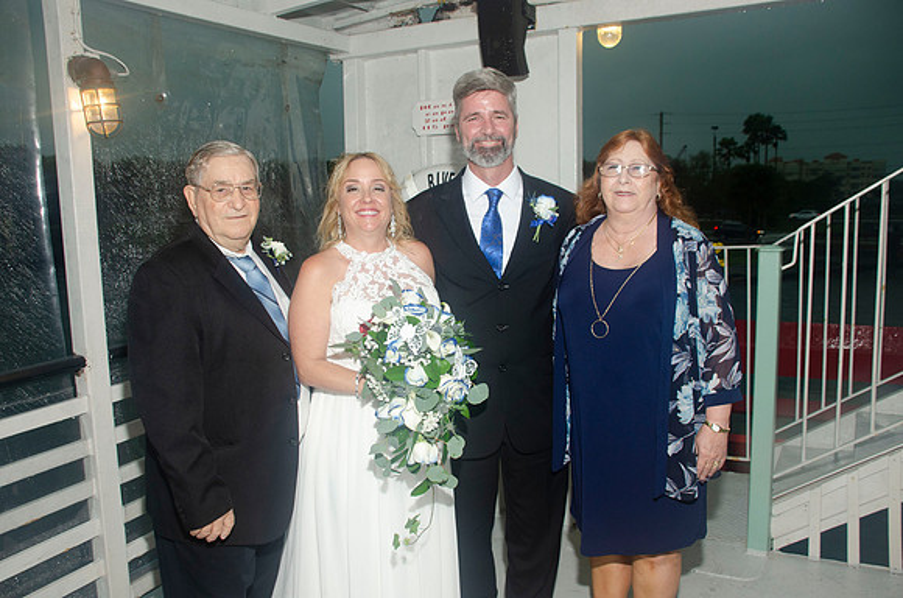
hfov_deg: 62.0
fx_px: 751
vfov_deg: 43.4
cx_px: 452
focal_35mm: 30
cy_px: 299
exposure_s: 1/125
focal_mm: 20
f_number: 5.6
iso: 400
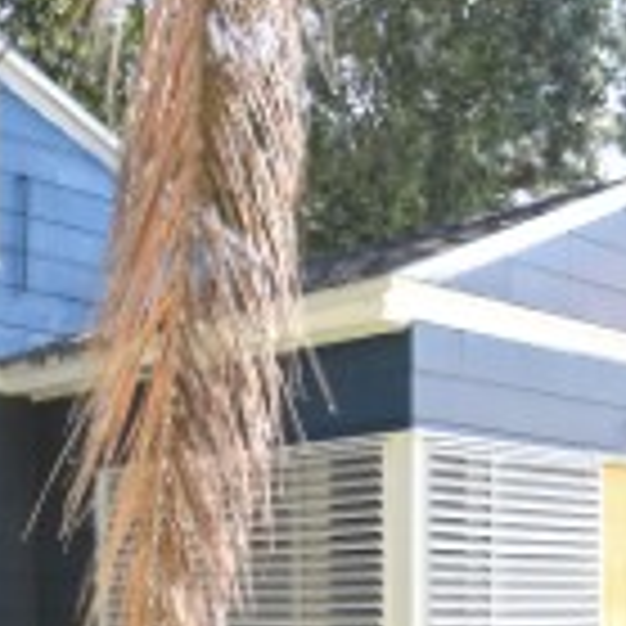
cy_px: 658
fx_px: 1350
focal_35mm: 66
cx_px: 63
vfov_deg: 24.6
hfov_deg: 25.3
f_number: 3.5
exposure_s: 1/1000
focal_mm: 10
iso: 800
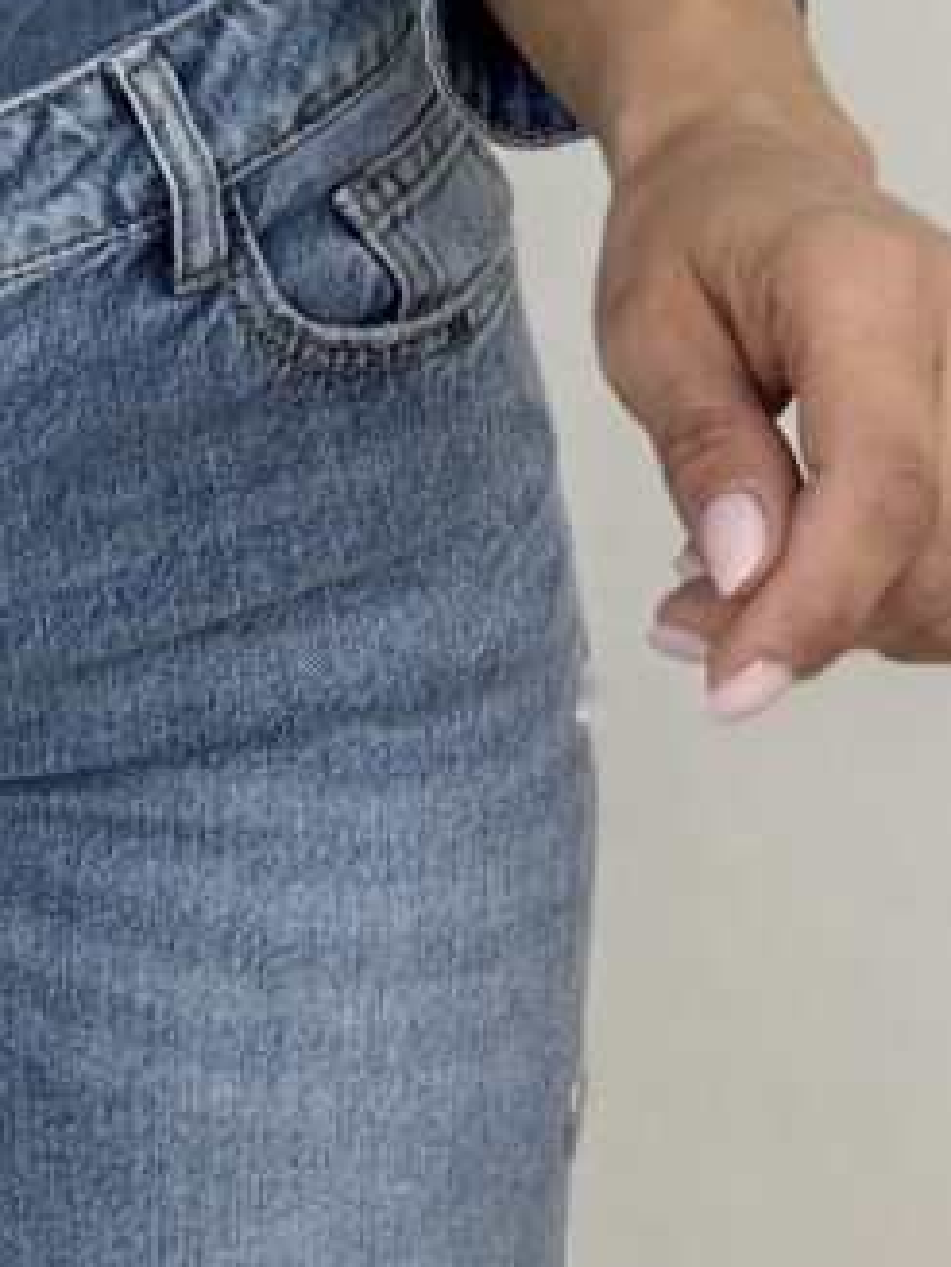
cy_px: -493
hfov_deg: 14.3
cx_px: -373
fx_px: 3590
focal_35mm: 98
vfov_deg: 18.3
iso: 50
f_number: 1.9
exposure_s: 1/100
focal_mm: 2.69
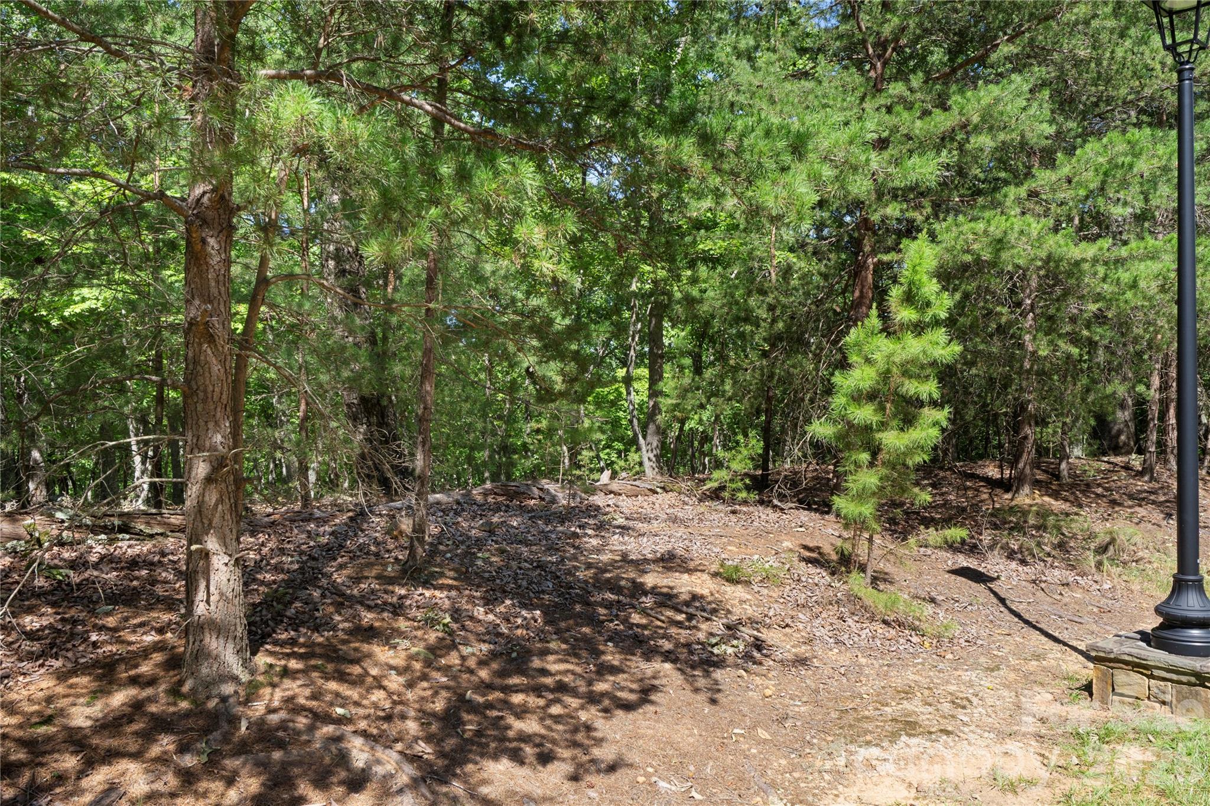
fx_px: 983
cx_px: 605
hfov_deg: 63.2
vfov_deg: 44.6
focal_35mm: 29
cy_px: 403
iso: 250
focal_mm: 19.5
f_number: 9
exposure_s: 1/80
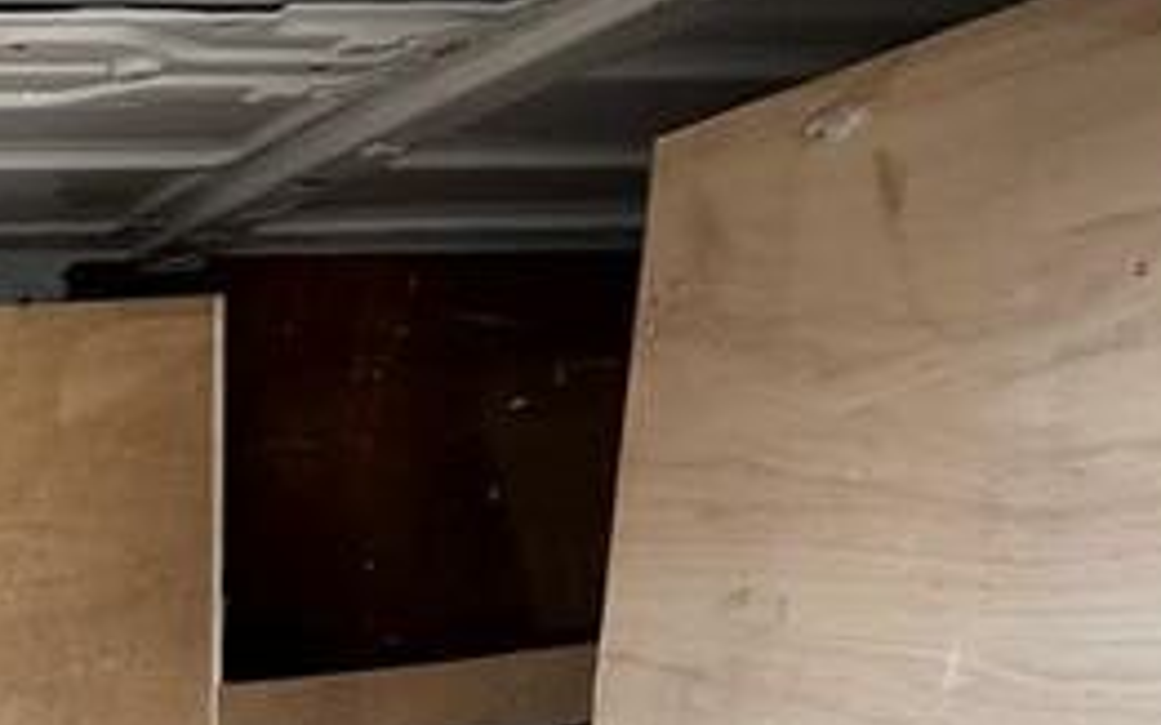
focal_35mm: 51
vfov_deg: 21.8
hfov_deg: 33.1
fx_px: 1613
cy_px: 1032
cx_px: -196
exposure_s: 1/172
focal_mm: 2.22
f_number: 2.2
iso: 64
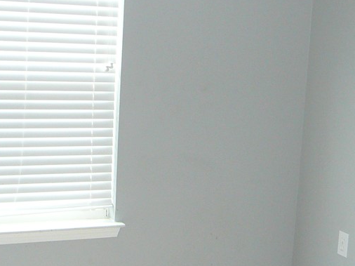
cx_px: 203
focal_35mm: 79
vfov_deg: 18.6
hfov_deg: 24.7
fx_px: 810
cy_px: 183
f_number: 3
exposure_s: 1/30
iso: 200
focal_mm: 5.8
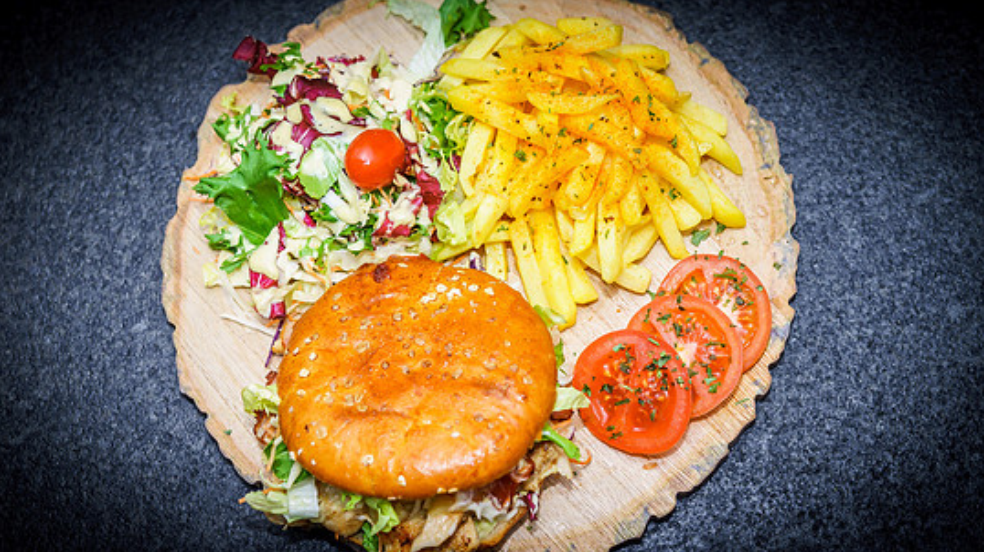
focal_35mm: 81
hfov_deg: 26.2
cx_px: 483
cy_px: 283
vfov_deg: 14.9
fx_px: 2112
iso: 100
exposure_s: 1/250
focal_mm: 70
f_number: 4
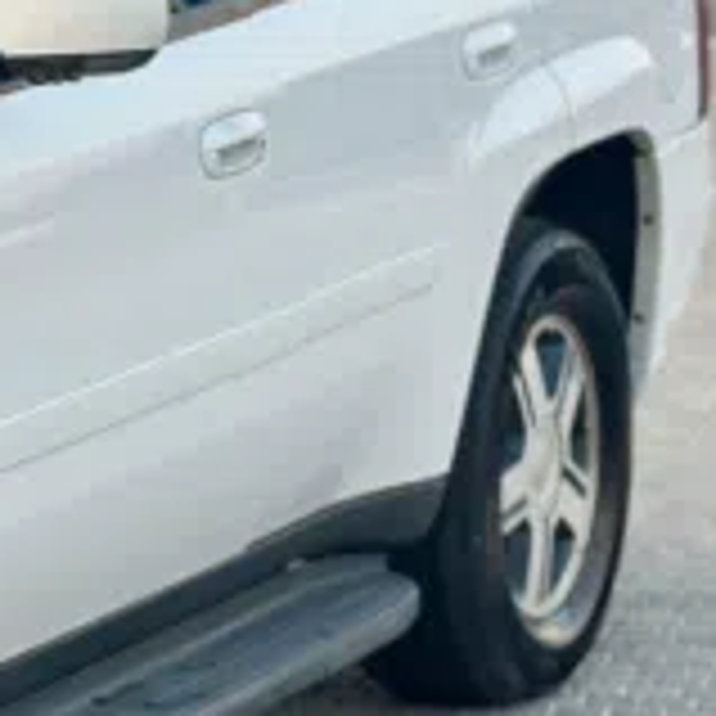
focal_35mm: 171
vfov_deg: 10.2
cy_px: 608
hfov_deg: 9.6
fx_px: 4002
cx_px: -630
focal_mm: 6.86
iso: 80
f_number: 1.78
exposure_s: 1/323
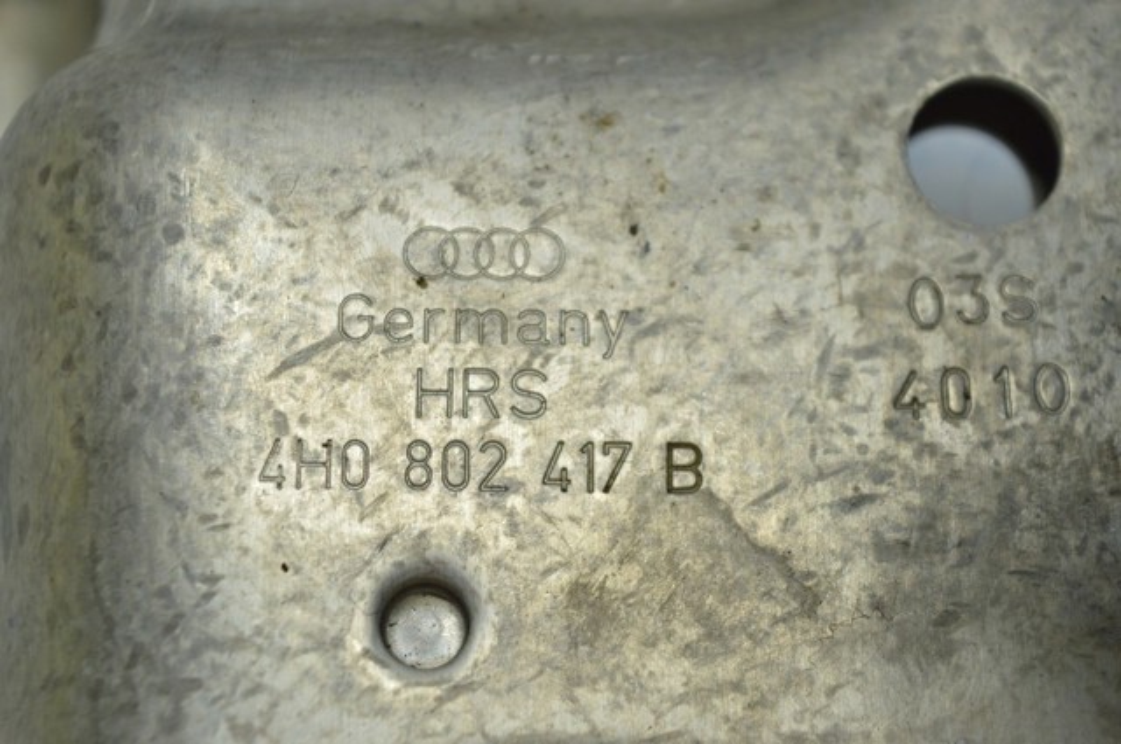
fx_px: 2566
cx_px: 560
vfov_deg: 16.5
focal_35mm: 82
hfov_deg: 24.6
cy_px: 372
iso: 400
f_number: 5.6
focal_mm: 55
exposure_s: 1/60
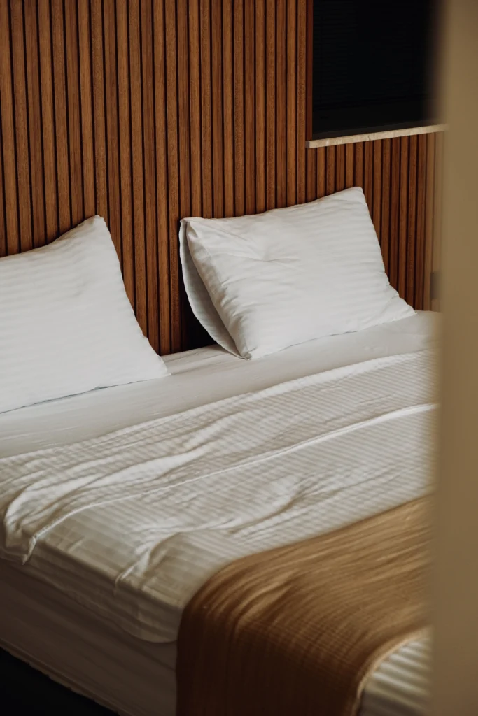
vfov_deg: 25.7
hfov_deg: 17.3
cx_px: 239
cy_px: 358
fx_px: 1573
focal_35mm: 79
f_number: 4
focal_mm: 52.7
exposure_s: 1/80
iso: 250
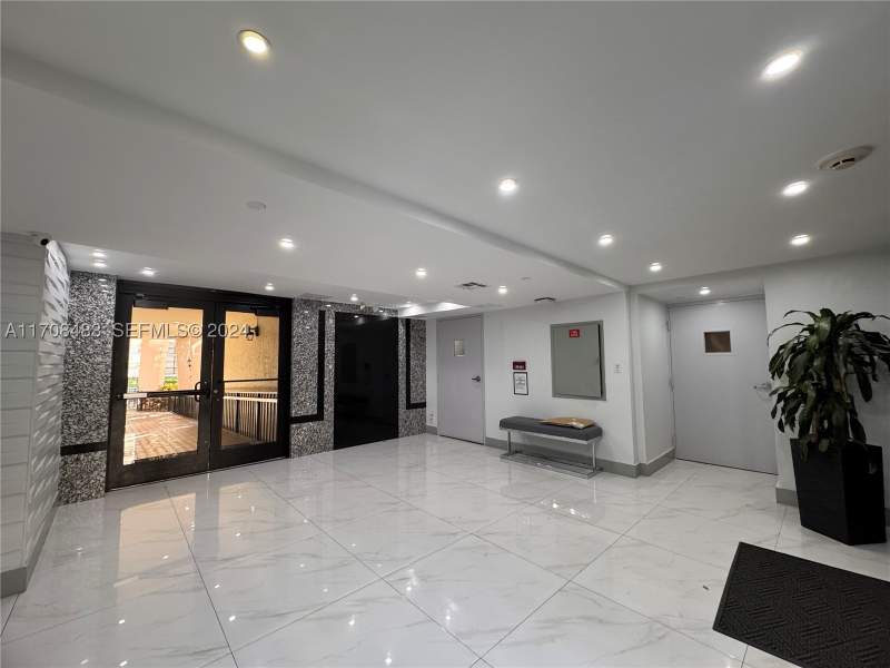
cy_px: 334
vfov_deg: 85.7
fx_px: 360
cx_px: 445
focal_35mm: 14
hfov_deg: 102.1
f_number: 2.2
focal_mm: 2.22
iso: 250
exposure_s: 1/120
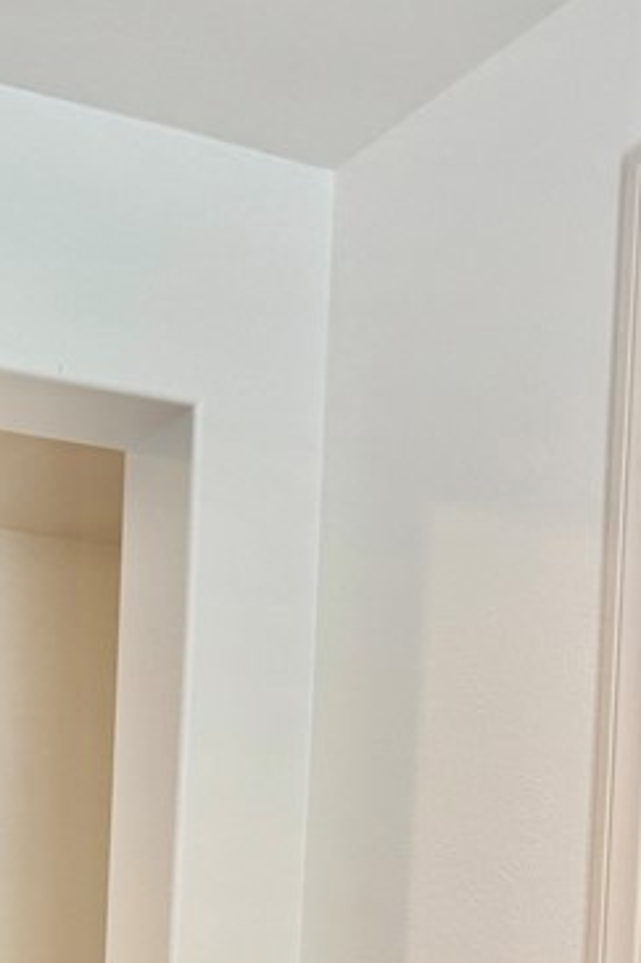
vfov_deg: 25.1
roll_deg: -0.6
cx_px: -177
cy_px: 1240
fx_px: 1871
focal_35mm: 70
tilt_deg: -1.0
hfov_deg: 18.2
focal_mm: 6.76
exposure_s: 1/120
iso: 160
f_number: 1.78
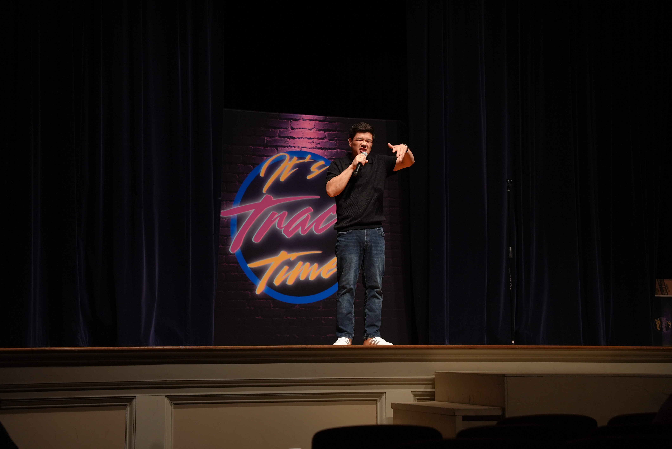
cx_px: 336
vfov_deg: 19.5
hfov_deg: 28.8
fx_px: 1307
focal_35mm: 70
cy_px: 224
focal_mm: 70
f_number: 4
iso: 1250
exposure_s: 1/160
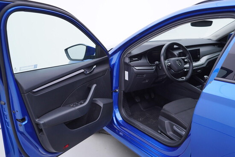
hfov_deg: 53.1
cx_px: 118
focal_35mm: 36
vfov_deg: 36.9
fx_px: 235
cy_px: 78
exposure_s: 1/50
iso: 125
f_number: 3.2
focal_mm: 24
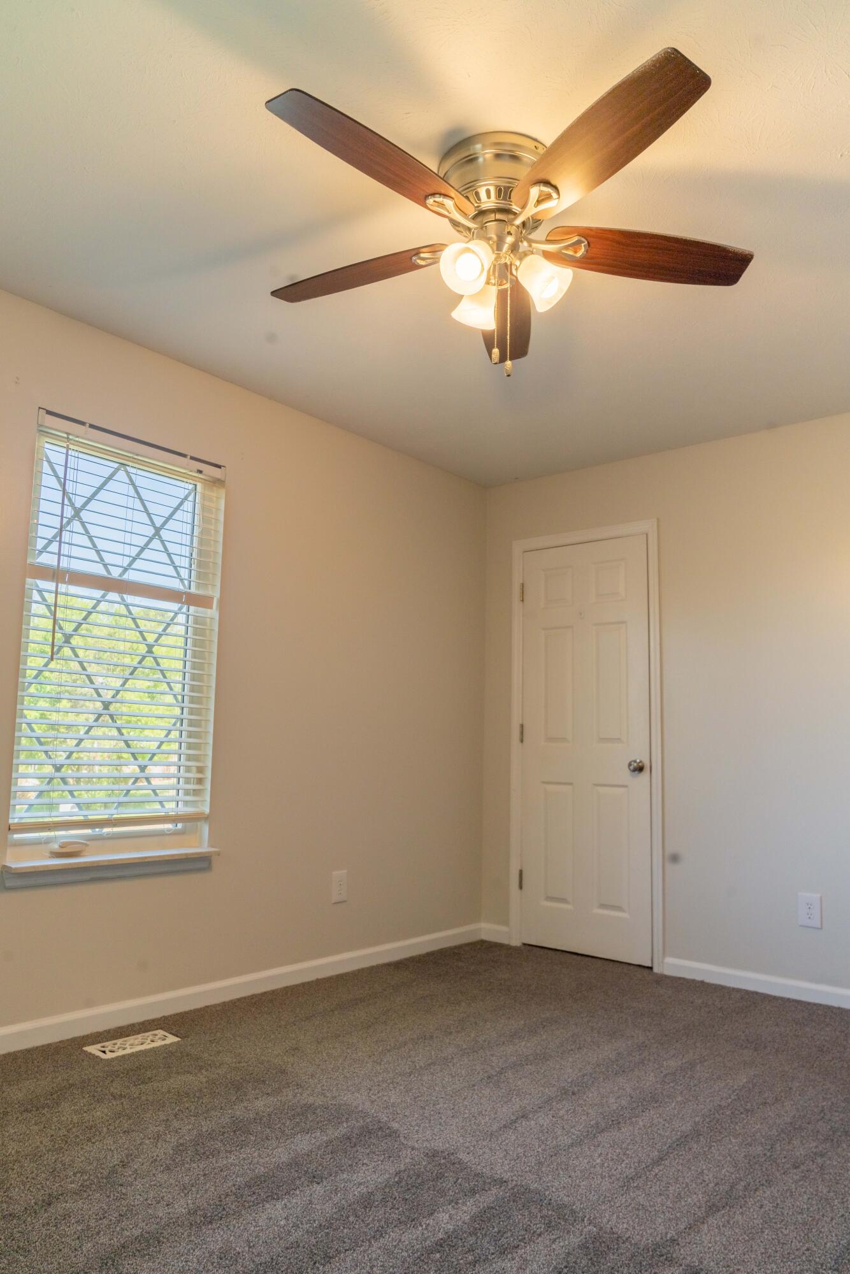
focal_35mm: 24
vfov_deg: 73.7
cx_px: 425
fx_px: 850
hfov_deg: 53.1
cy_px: 637
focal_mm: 24
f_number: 9
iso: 250
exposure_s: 1/800
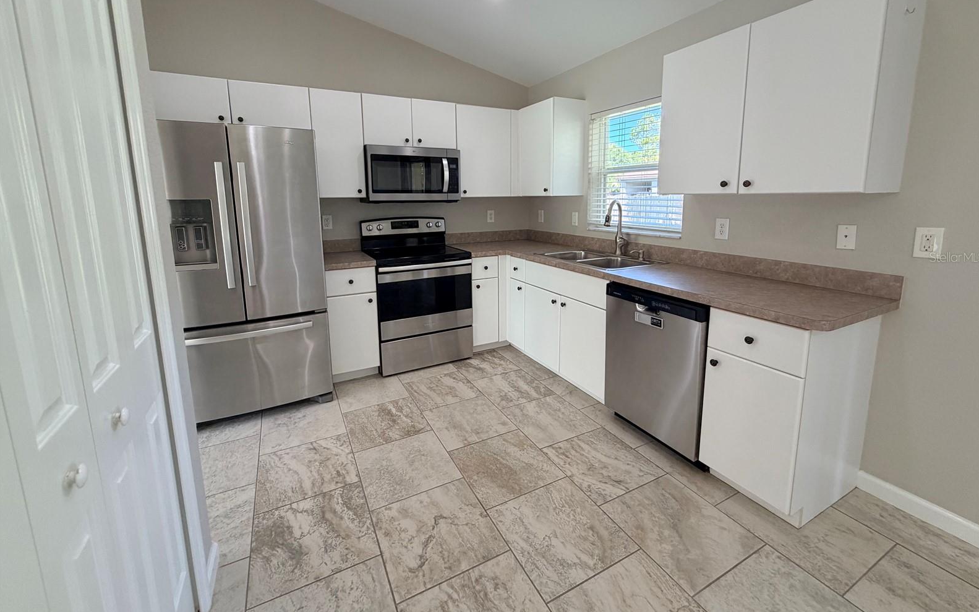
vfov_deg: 74.3
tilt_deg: -8.0
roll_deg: +1.6
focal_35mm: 15
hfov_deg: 101.5
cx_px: 493
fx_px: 400
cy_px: 257
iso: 200
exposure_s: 1/120
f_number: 2.2
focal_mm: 2.22
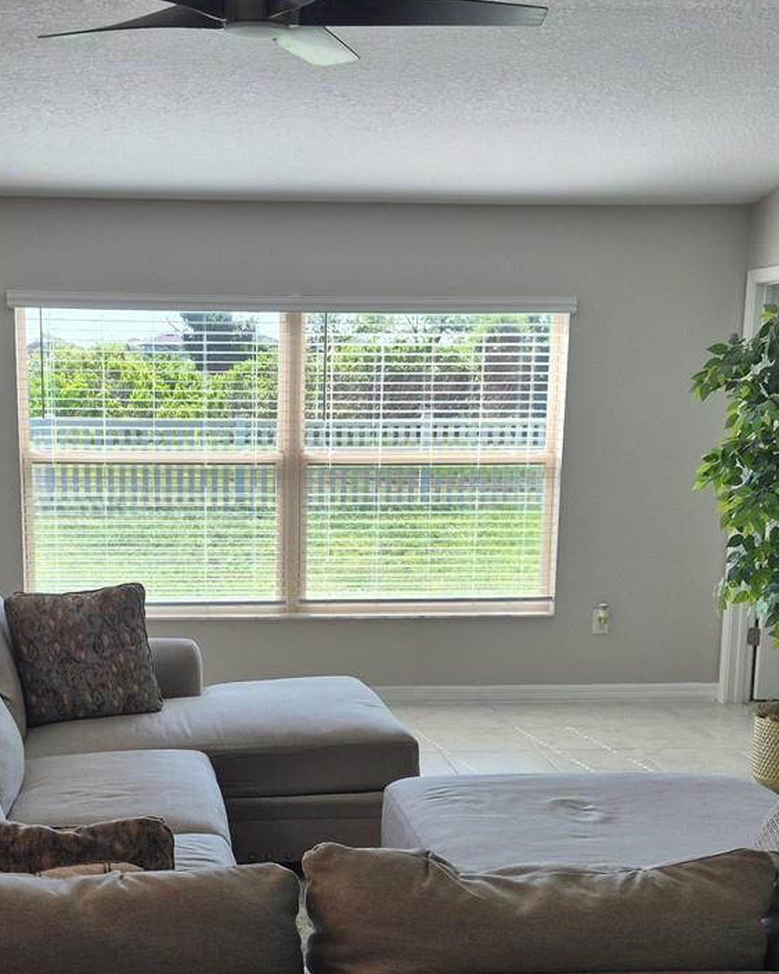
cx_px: 270
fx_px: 1470
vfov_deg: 36.0
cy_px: 703
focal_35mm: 51
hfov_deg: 29.5
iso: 25
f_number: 1.8
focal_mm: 5.4
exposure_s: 1/174
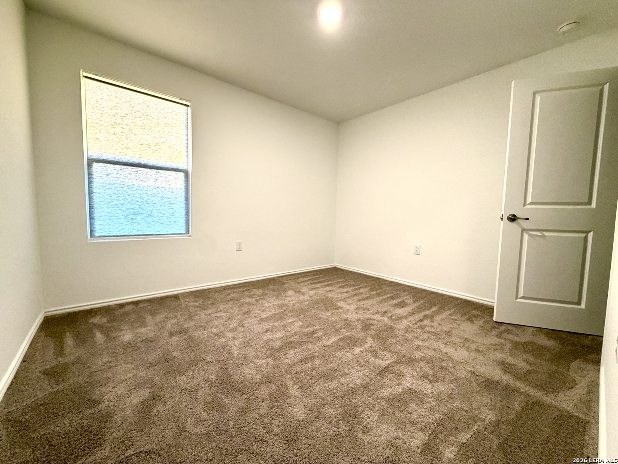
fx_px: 250
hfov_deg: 102.1
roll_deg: -2.0
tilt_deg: -3.6
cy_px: 232
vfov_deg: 85.7
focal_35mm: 14
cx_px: 309
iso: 320
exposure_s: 1/60
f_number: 2.2
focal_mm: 2.22
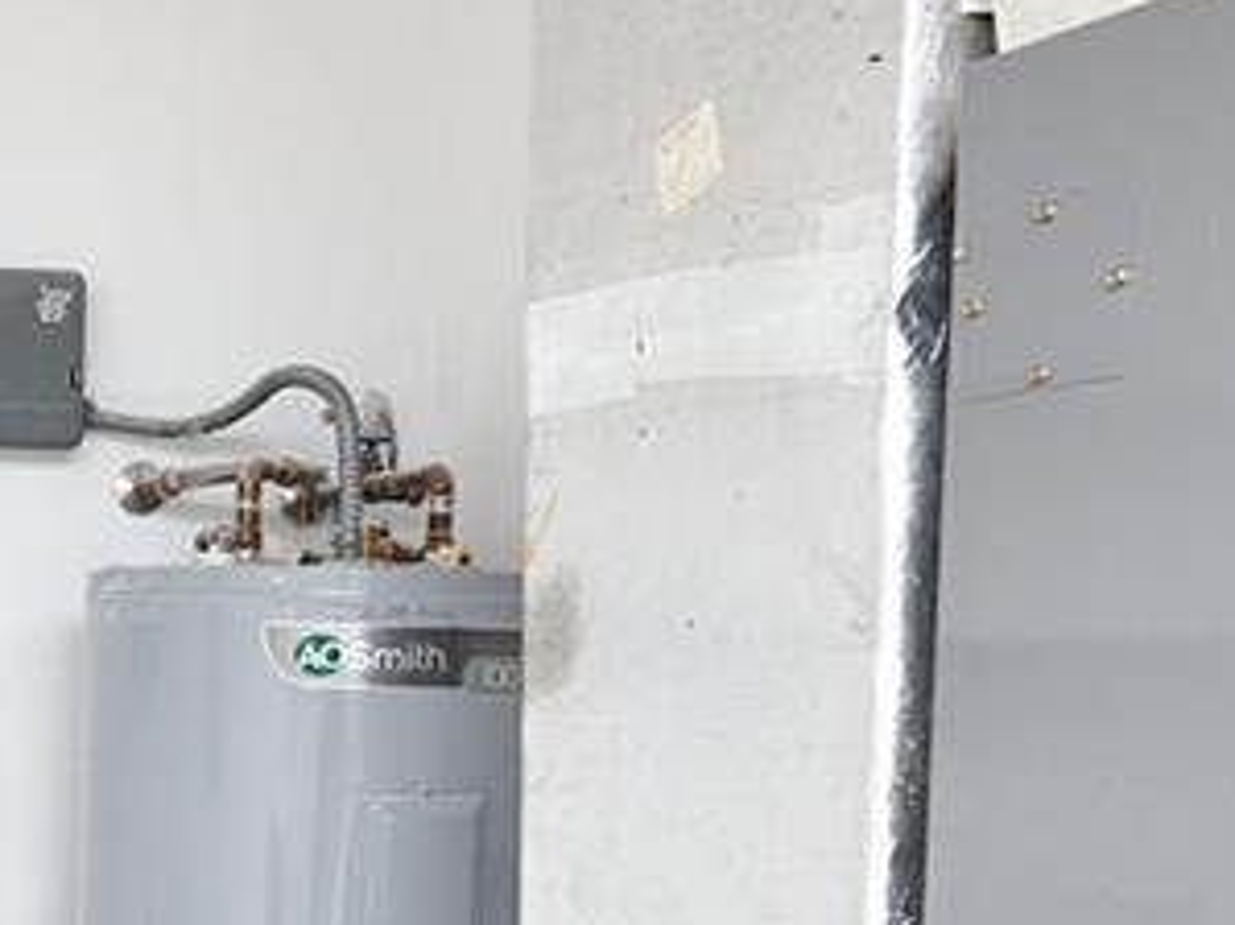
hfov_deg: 24.2
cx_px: -297
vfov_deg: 20.2
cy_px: 764
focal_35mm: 72
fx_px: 2568
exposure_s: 1/200
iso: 400
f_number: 5
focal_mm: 14
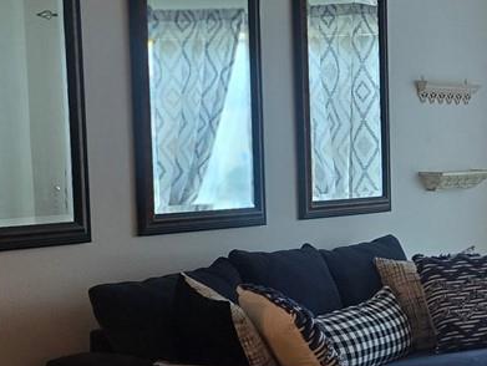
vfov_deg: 15.7
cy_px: 288
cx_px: 528
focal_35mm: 94
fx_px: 1324
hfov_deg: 20.0
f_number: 1.7
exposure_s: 1/120
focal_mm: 6.3
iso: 400
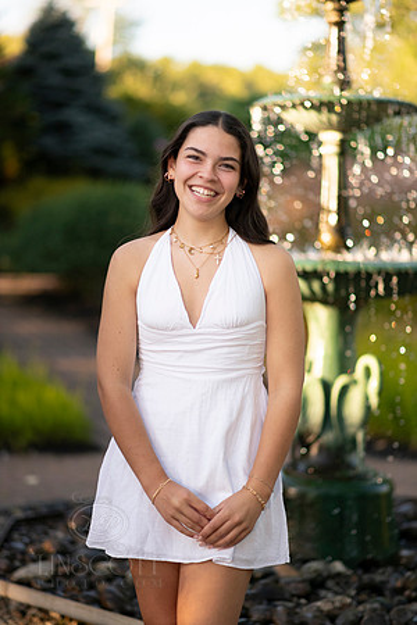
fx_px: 1477
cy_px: 312
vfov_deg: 23.9
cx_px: 208
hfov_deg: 16.1
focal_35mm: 85
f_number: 1.8
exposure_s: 1/3200
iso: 500
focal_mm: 85
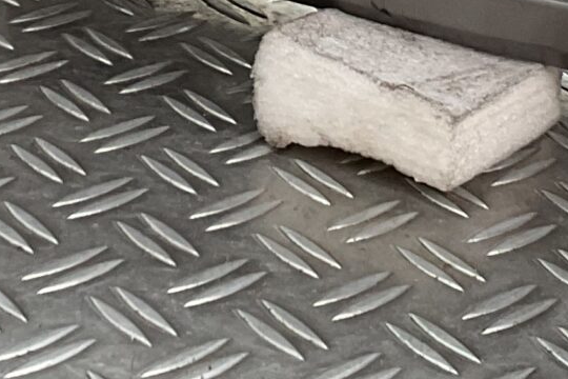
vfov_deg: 9.3
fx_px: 2256
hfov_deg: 14.3
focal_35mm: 143
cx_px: 327
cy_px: -211
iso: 32
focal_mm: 3
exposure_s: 1/120
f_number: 1.8
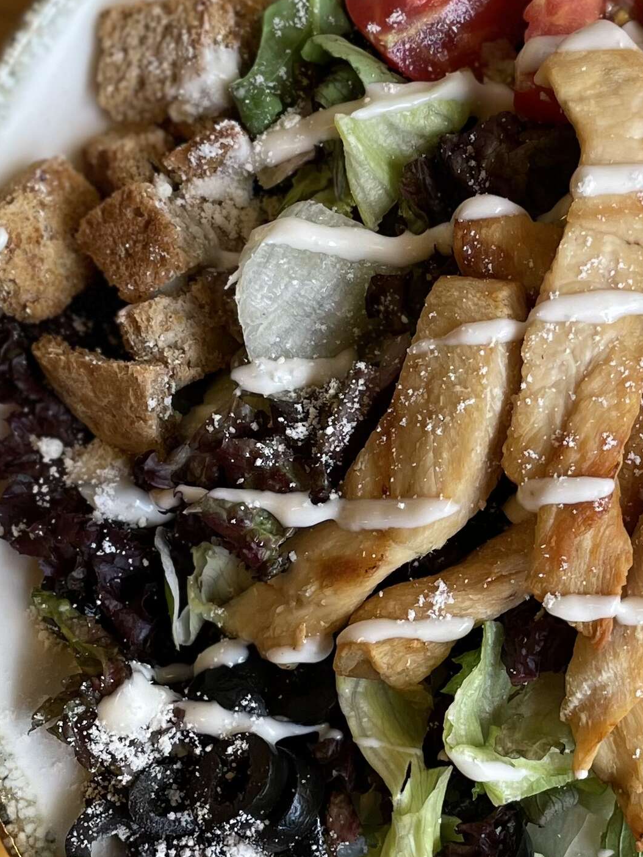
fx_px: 1832
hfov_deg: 19.4
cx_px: 620
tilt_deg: -81.5
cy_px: 462
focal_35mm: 74
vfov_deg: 26.3
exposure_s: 1/121
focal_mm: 4.2
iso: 80
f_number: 1.6
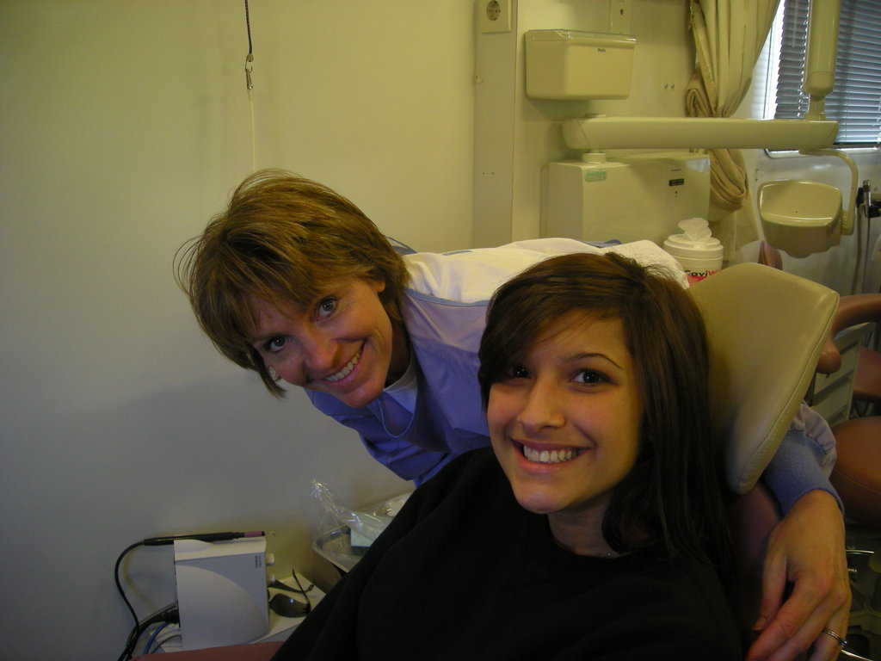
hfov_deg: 52.6
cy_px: 330
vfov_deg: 40.7
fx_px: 891
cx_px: 440
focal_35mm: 35
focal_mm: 5.7
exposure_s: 1/57.4
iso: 130
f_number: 2.8
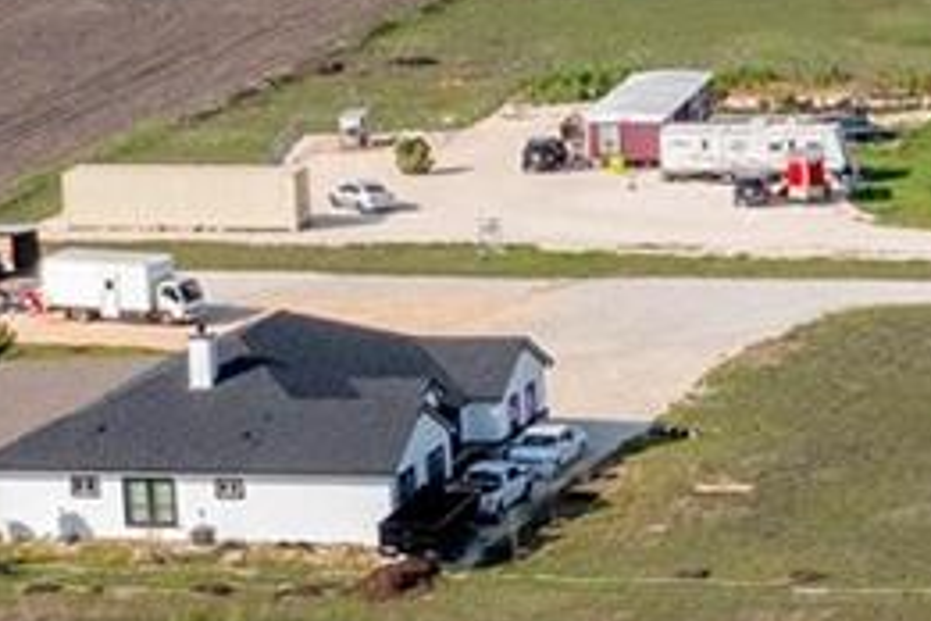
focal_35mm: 220
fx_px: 5689
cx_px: 1958
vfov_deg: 6.2
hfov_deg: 8.8
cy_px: 382
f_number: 5
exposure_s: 1/240
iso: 100
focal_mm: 10.26
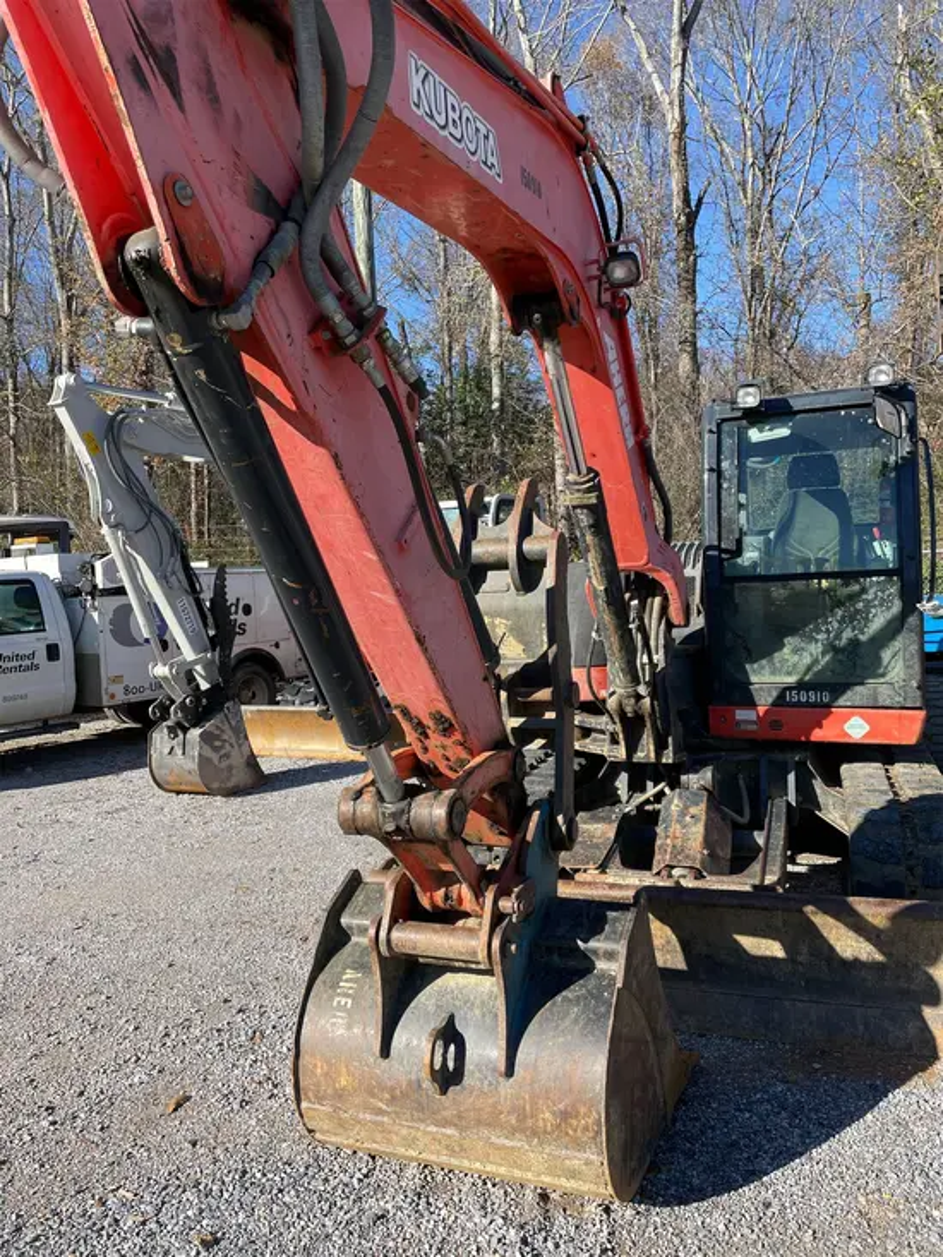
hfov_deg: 53.1
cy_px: 628
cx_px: 472
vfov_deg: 67.3
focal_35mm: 26
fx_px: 944
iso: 50
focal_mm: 4.2
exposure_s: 1/2174
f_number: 1.6
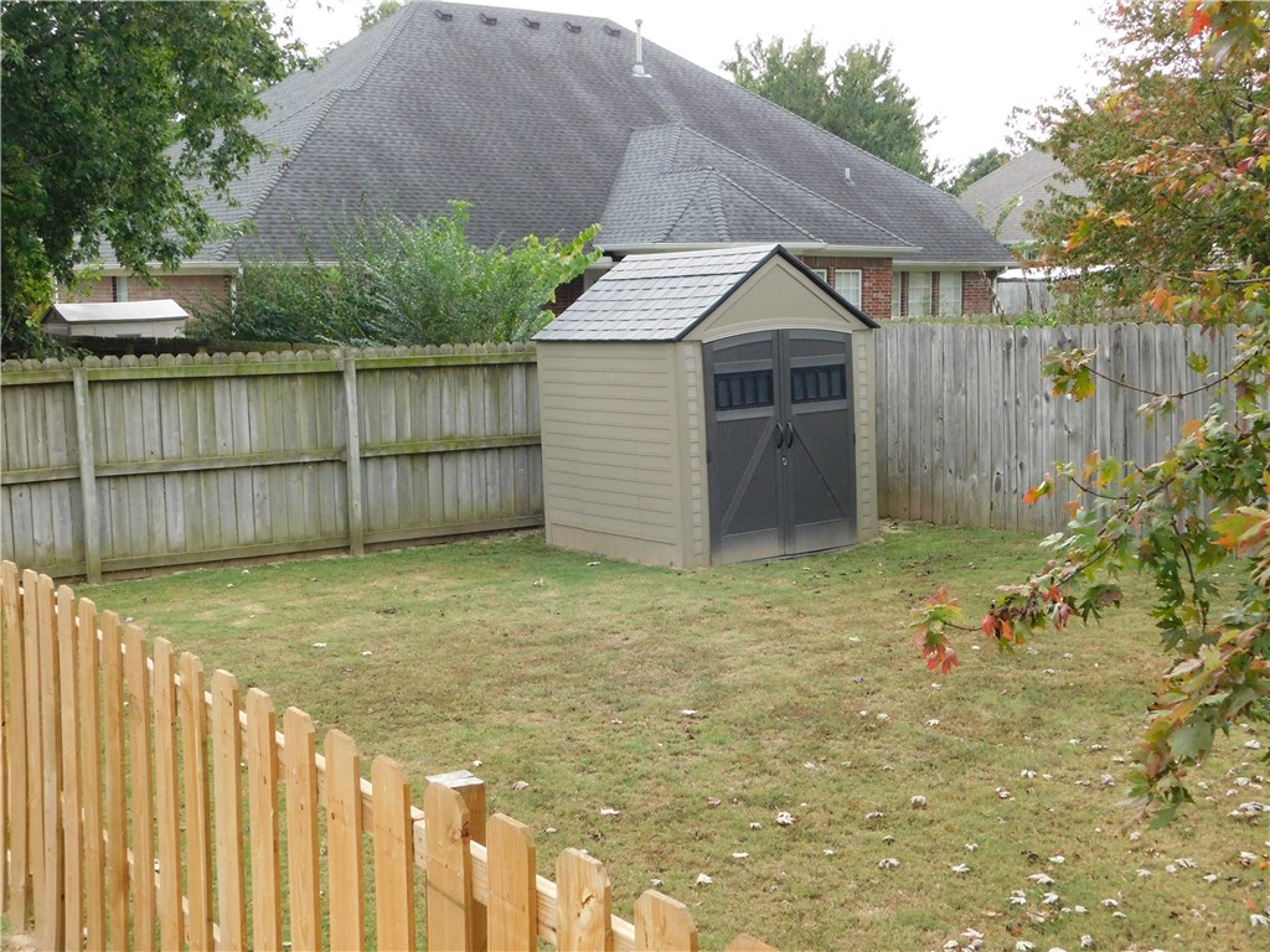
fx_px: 1651
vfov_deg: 32.2
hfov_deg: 42.1
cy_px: 476
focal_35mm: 45
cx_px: 635
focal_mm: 8
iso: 400
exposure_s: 1/1000
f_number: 3.7
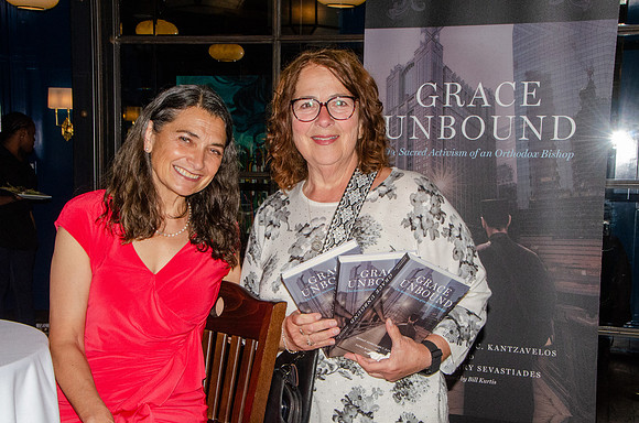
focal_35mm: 54
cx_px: 320
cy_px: 212
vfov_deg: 24.9
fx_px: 956
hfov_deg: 36.9
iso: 2500
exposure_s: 1/160
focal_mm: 36
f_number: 18
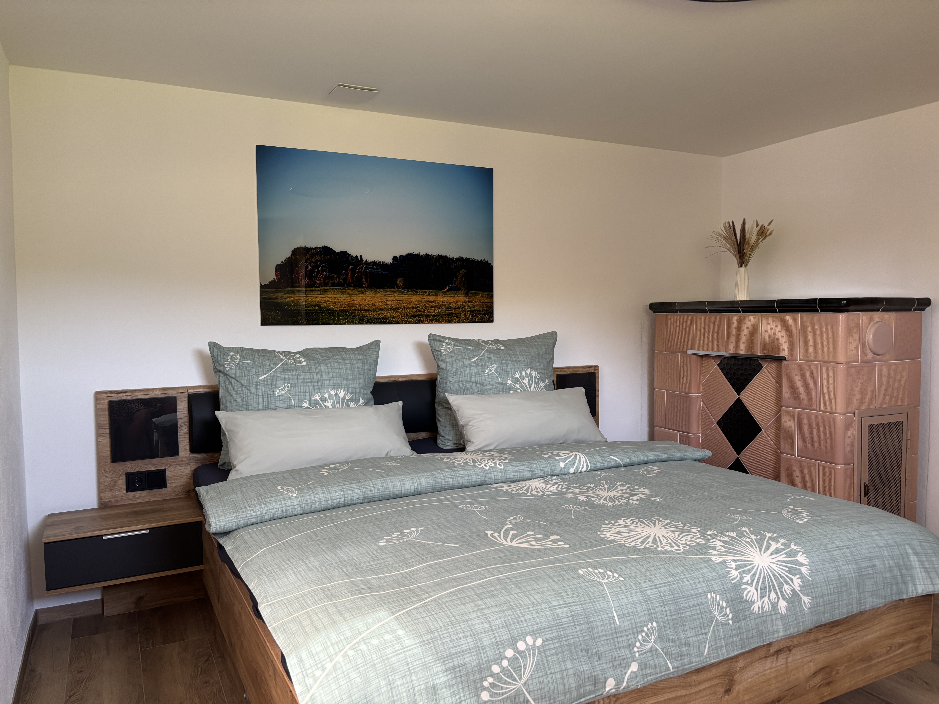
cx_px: 470
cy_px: 352
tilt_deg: -4.0
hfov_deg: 67.3
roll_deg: +0.3
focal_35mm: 26
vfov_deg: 53.1
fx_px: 705
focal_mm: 5.96
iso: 160
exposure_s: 1/60
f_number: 1.6
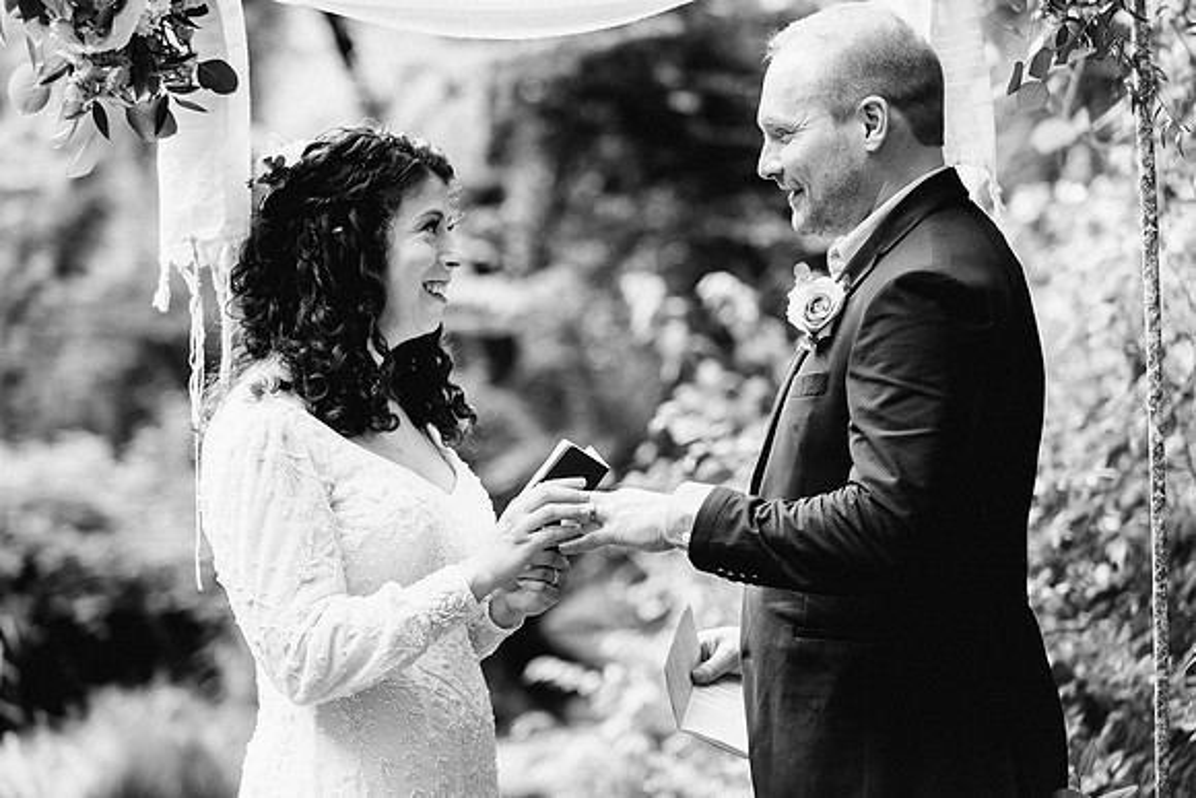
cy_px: 399
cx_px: 598
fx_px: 3291
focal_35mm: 99
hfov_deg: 20.6
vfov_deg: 13.8
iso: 500
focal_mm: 98
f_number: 3.2
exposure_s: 1/400
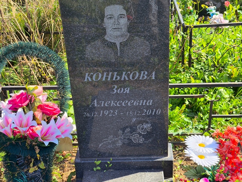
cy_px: 91
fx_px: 350
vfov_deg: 29.1
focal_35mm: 50
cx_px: 121
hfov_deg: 38.2
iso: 50
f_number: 1.7
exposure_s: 1/550
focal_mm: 4.71
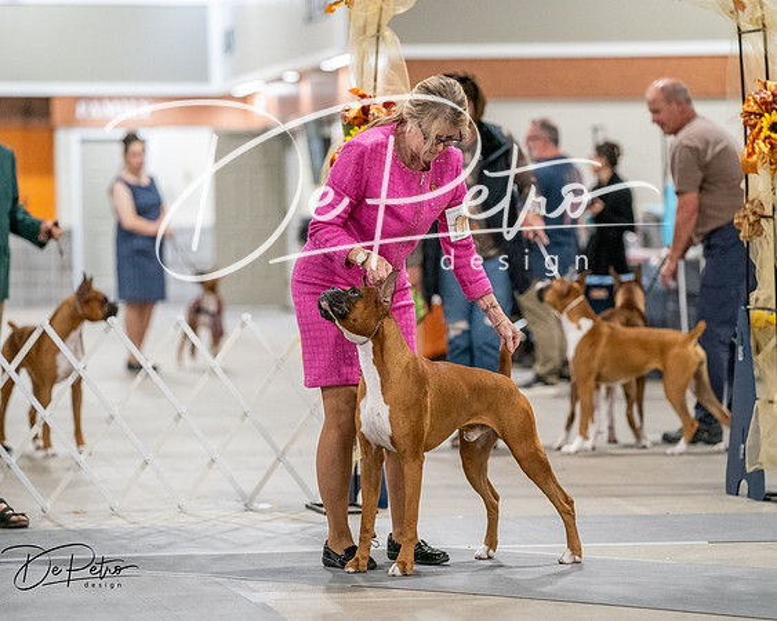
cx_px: 388
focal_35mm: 185
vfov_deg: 8.4
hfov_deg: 10.5
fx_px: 4246
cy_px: 310
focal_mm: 164
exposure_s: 1/250
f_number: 3.5
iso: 6400
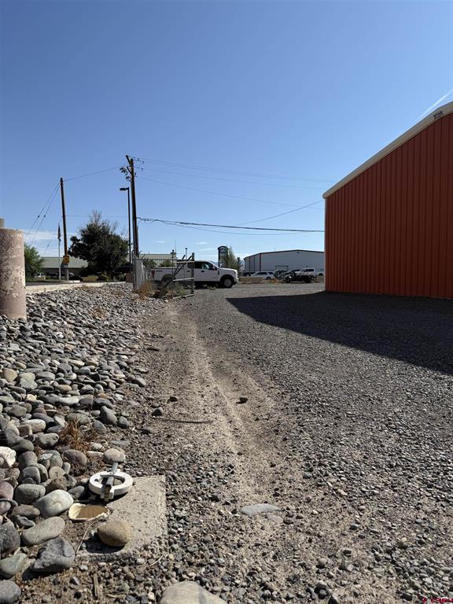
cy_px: 302
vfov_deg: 71.6
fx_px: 419
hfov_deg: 56.8
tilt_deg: -3.4
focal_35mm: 24
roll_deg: -1.3
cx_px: 226
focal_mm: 6.76
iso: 80
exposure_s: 1/6711
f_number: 1.78
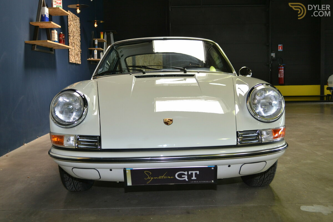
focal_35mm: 42
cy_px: 111
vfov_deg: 31.9
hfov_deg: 46.4
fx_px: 388
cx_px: 166
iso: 400
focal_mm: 28
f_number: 5
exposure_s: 1/100
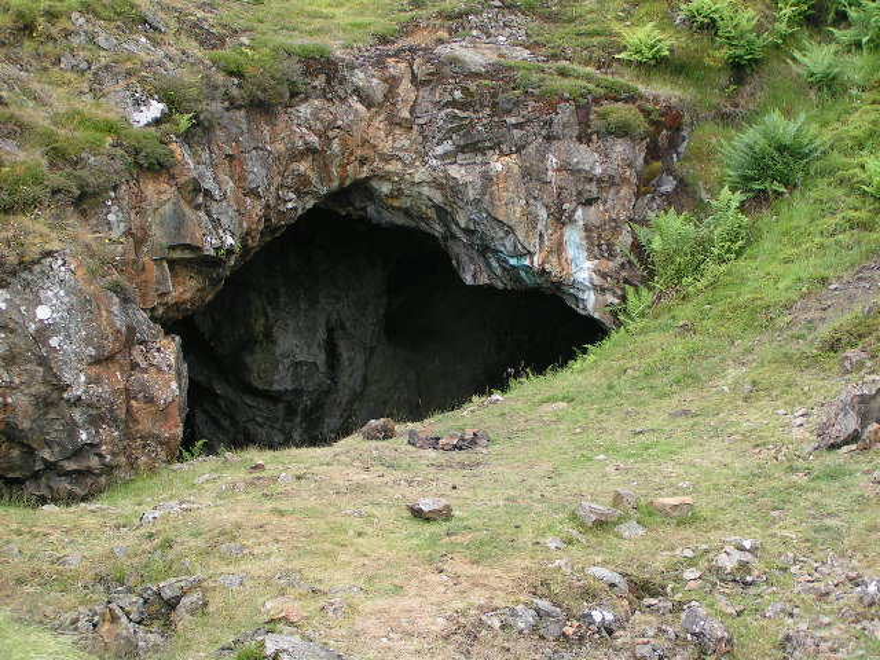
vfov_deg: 23.3
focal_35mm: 63
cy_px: 330
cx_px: 440
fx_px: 1602
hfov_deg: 30.7
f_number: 4
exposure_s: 1/60
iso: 50
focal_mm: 9.7
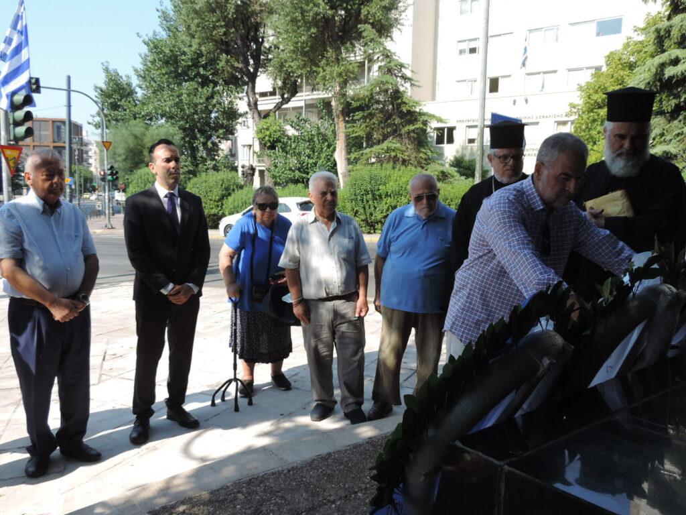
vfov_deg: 46.8
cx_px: 343
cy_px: 258
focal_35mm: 30
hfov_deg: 60.0
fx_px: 595
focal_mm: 5.3
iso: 80
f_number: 3.1
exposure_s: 1/500
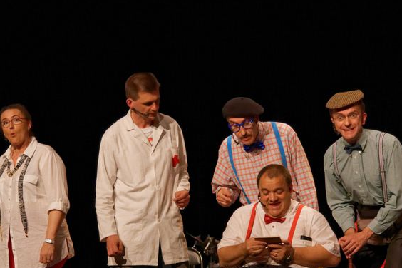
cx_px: 210
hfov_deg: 11.1
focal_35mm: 186
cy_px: 233
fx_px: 2077
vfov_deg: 7.4
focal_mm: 82
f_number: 4
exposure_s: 1/500
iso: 3200
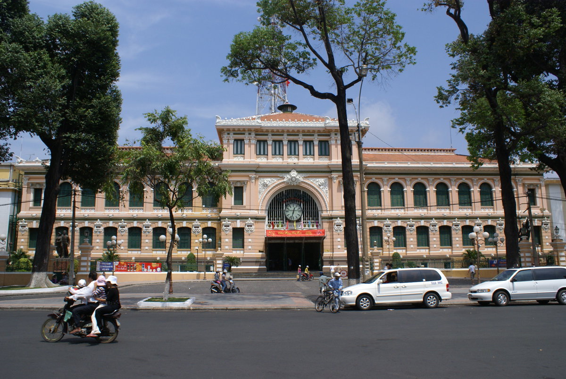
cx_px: 283
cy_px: 190
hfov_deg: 67.3
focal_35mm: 27
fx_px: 425
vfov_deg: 48.0
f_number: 10
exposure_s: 1/640
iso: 400
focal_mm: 18
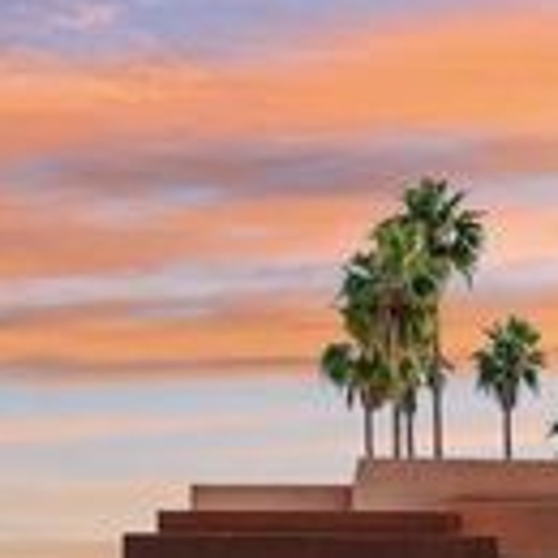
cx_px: 266
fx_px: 1368
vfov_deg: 20.2
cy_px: 811
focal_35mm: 75
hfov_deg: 23.1
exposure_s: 1/250
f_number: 8
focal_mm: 18
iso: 100
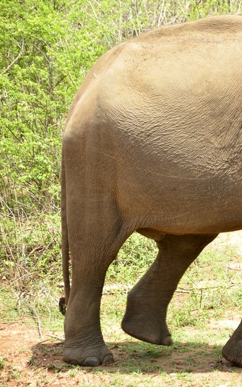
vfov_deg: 8.6
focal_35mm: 243
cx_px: 284
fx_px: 2563
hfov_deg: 5.4
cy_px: 194
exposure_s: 1/250
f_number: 5.6
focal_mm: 105
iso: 320
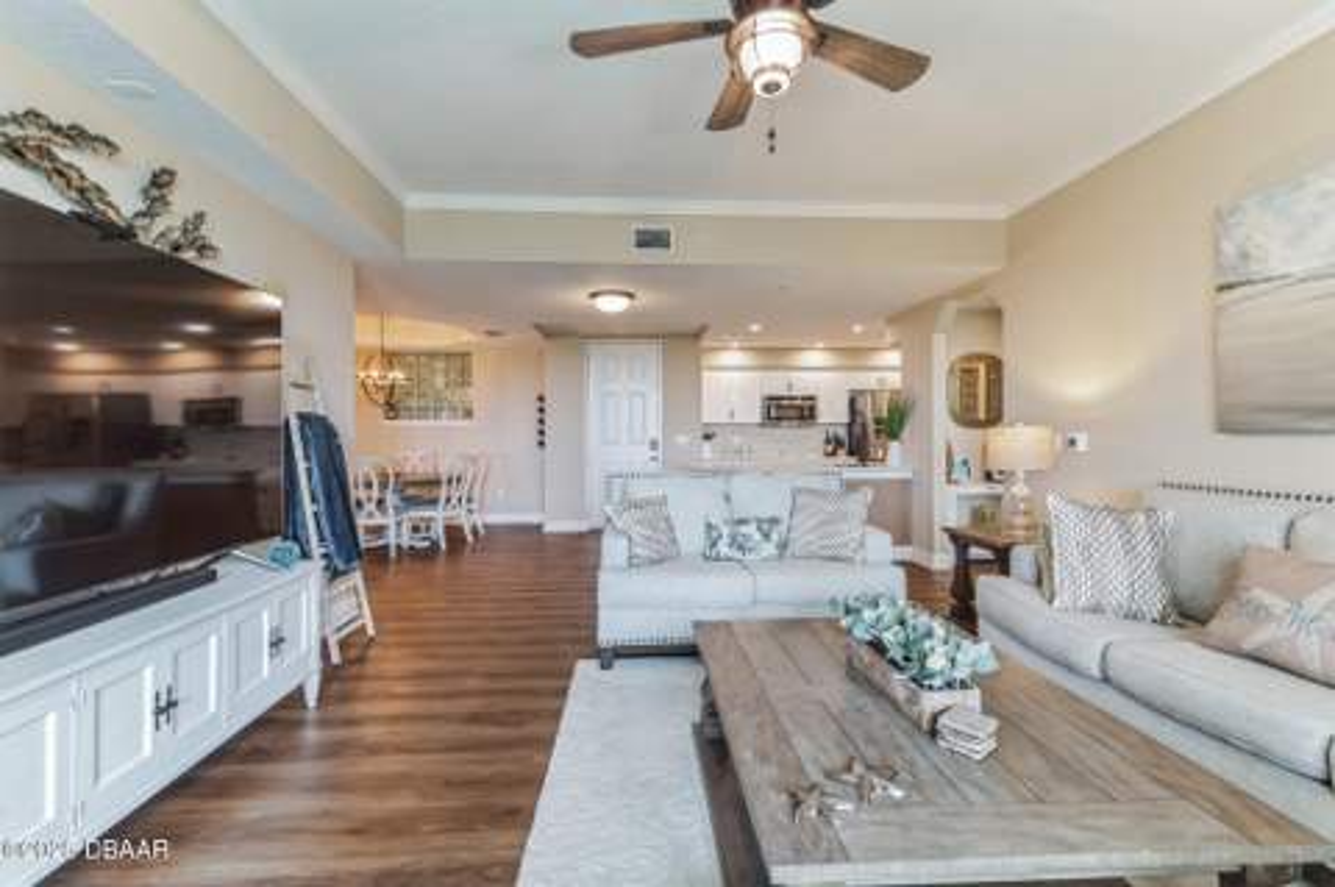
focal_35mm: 16
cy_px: 444
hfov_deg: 96.8
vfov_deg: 73.6
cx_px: 668
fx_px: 593
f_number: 8
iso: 400
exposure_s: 1/13
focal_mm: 16
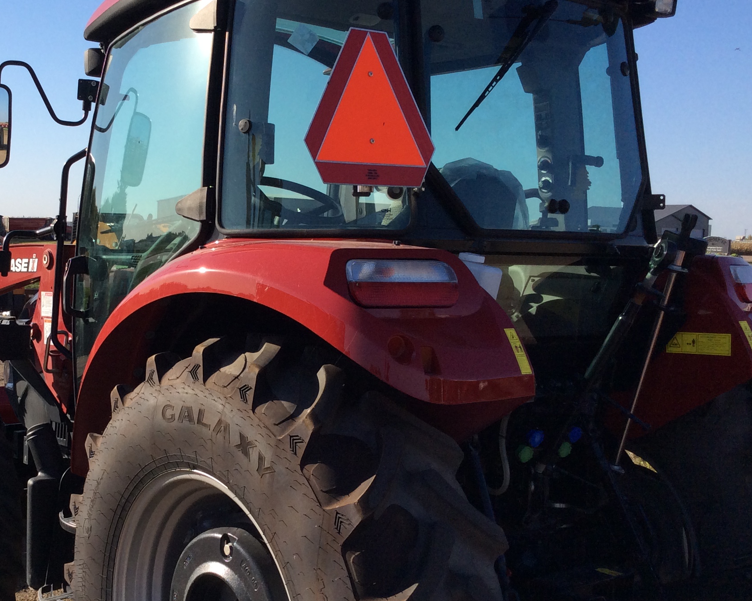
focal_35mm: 48
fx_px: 1068
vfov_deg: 31.4
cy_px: 303
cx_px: 203
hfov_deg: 38.0
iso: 32
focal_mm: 3.3
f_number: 2.4
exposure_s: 1/1431
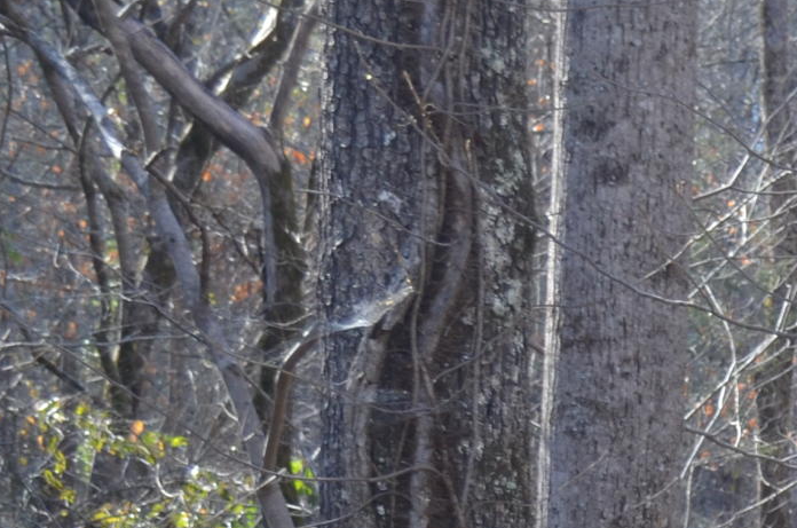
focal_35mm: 207
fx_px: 4573
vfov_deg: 6.4
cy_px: 1051
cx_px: 1635
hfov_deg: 9.3
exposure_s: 1/250
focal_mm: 32
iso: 320
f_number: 5.6
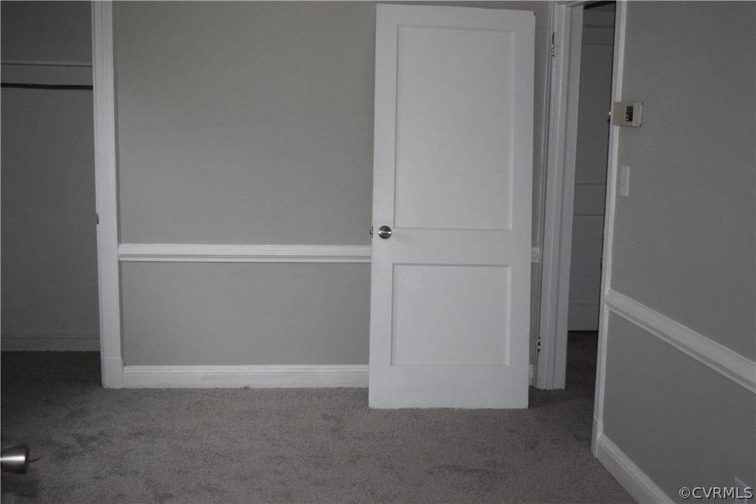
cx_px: 378
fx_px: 913
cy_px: 252
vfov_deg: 30.8
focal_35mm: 44
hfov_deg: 45.0
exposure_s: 1/60
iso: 2000
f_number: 4.2
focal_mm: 29
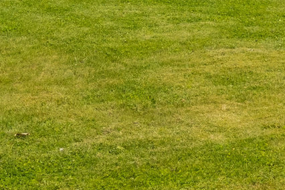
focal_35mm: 169
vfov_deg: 7.6
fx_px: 1338
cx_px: 351
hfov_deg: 11.9
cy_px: -253
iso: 1000
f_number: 10
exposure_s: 1/320
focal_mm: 24
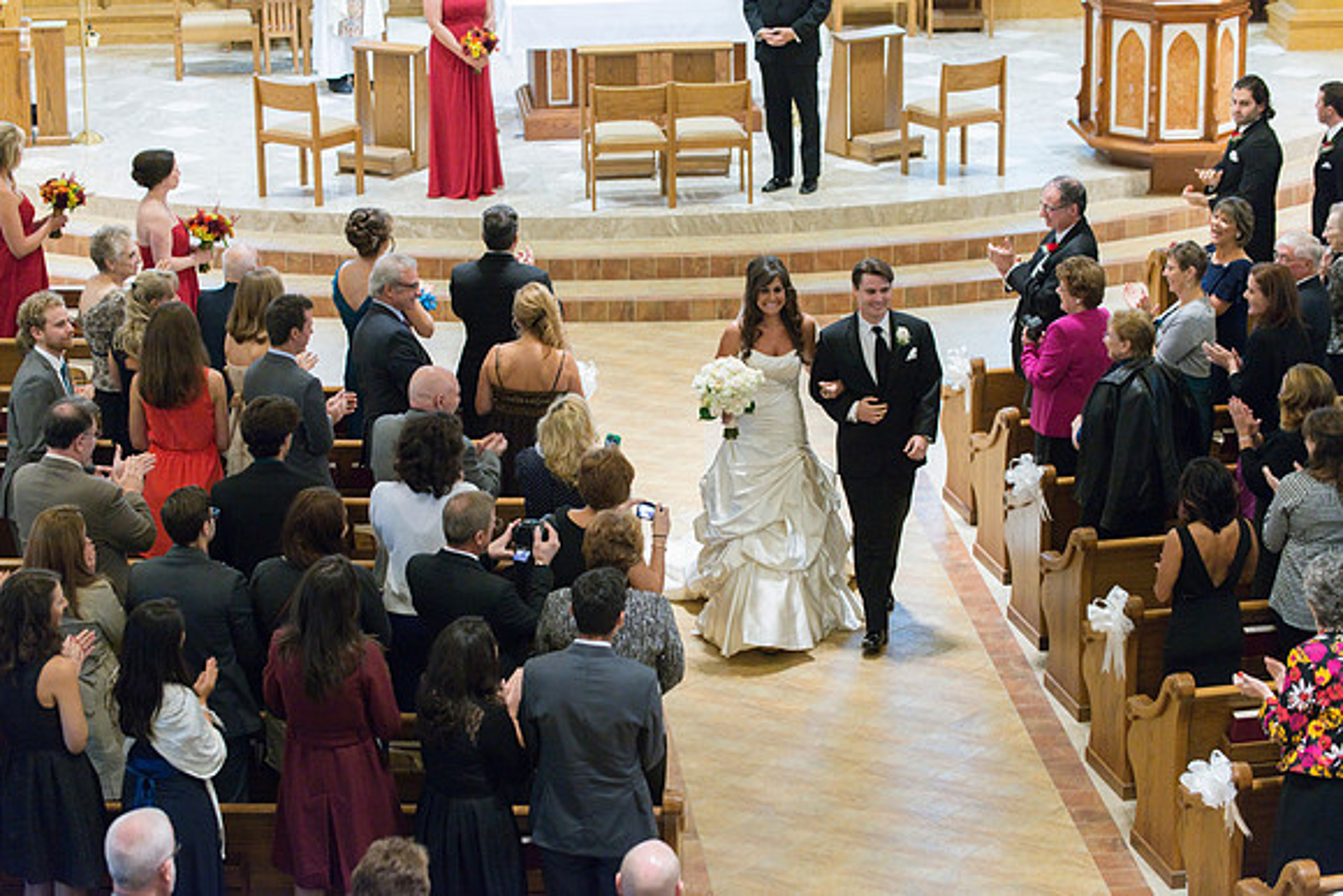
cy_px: 448
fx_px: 3657
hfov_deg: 20.8
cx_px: 672
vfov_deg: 14.0
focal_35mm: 98
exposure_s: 1/125
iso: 4500
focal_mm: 98
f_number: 4
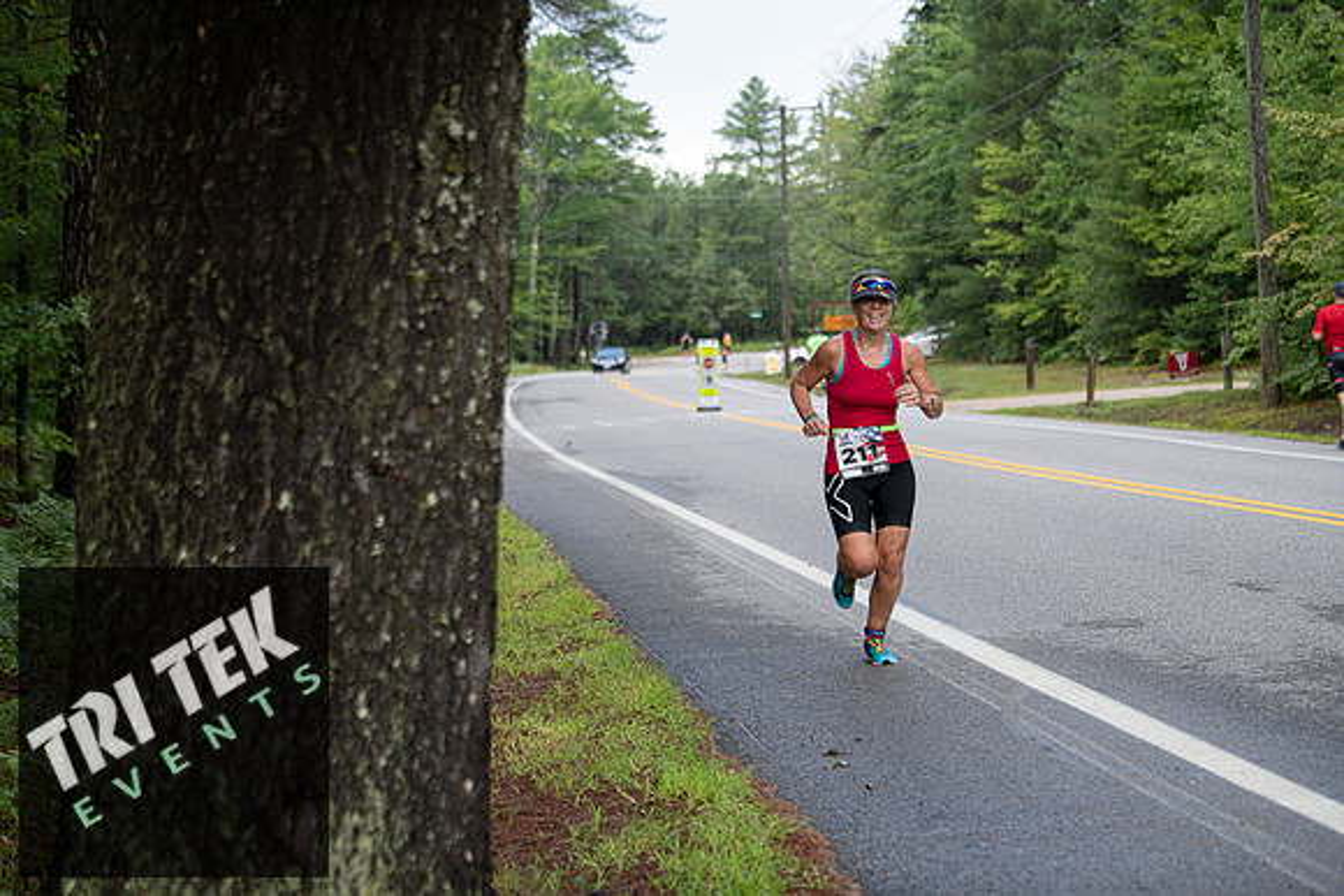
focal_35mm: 70
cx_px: 672
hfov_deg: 28.8
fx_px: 2614
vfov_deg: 19.5
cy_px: 448
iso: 250
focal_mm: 70
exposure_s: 1/400
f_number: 3.5
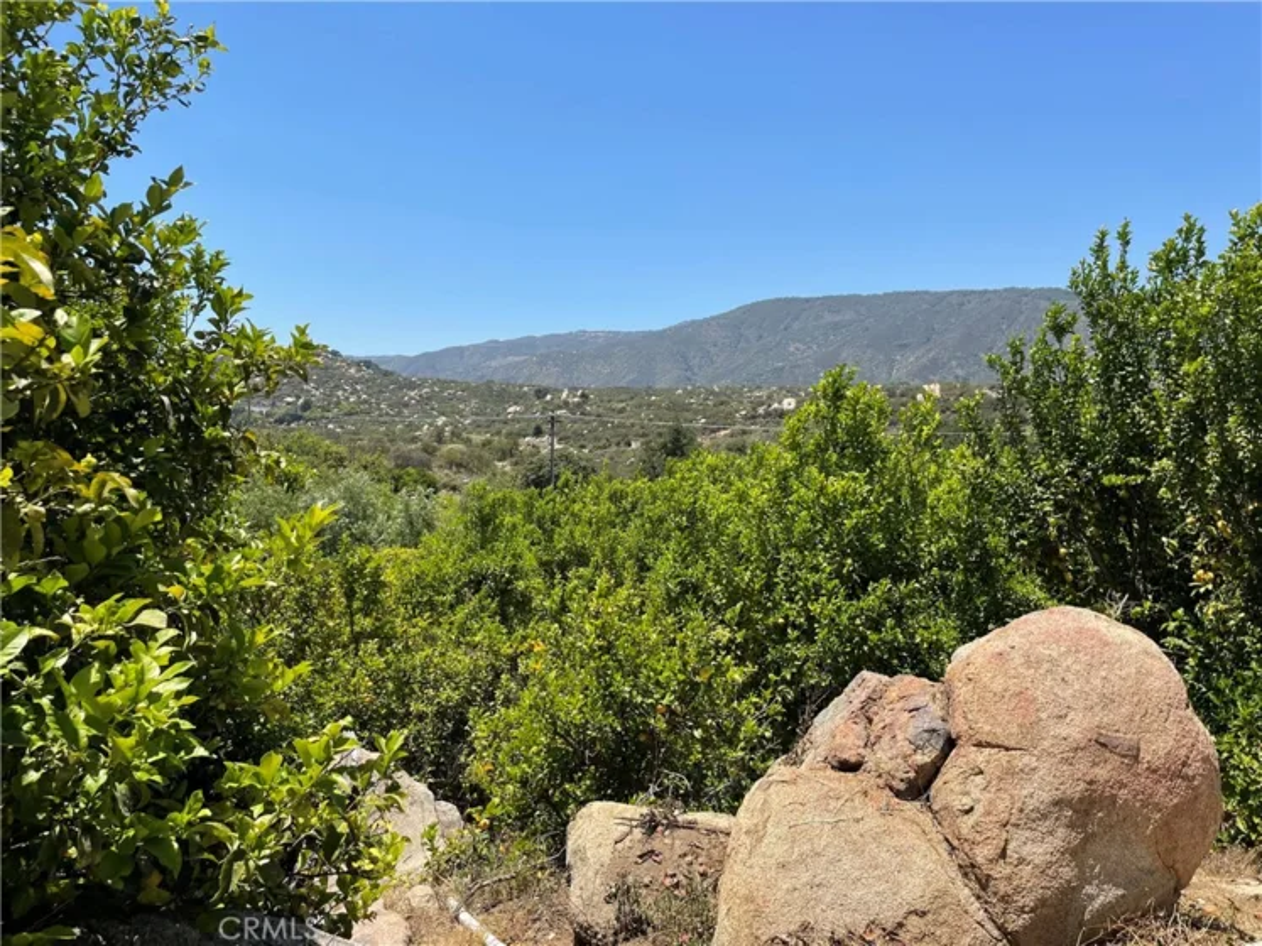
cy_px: 473
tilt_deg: -4.6
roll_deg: -0.7
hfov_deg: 67.3
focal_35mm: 26
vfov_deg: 53.1
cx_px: 631
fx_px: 948
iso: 32
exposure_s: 1/2882
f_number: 1.6
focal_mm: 4.2
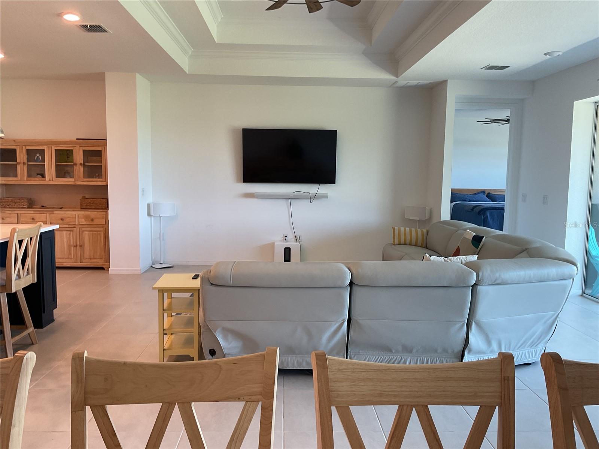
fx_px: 502
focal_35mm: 29
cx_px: 300
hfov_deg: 61.7
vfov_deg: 48.2
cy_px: 224
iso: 40
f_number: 1.8
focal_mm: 3
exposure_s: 1/60
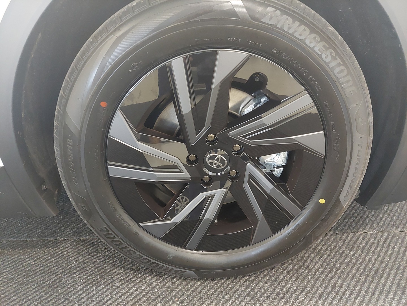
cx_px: 204
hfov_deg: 69.4
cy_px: 153
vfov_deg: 54.9
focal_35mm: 25
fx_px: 294
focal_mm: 5.23
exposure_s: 1/25
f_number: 1.8
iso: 800
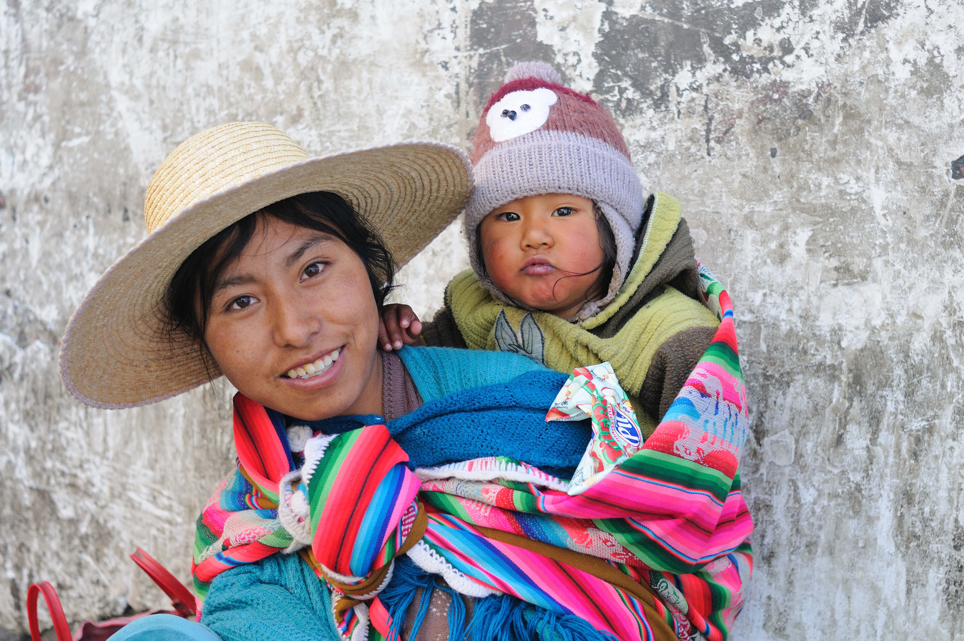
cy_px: 320
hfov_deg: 37.9
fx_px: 1404
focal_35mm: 52
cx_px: 482
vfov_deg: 25.7
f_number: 4
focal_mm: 35
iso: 320
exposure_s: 1/80
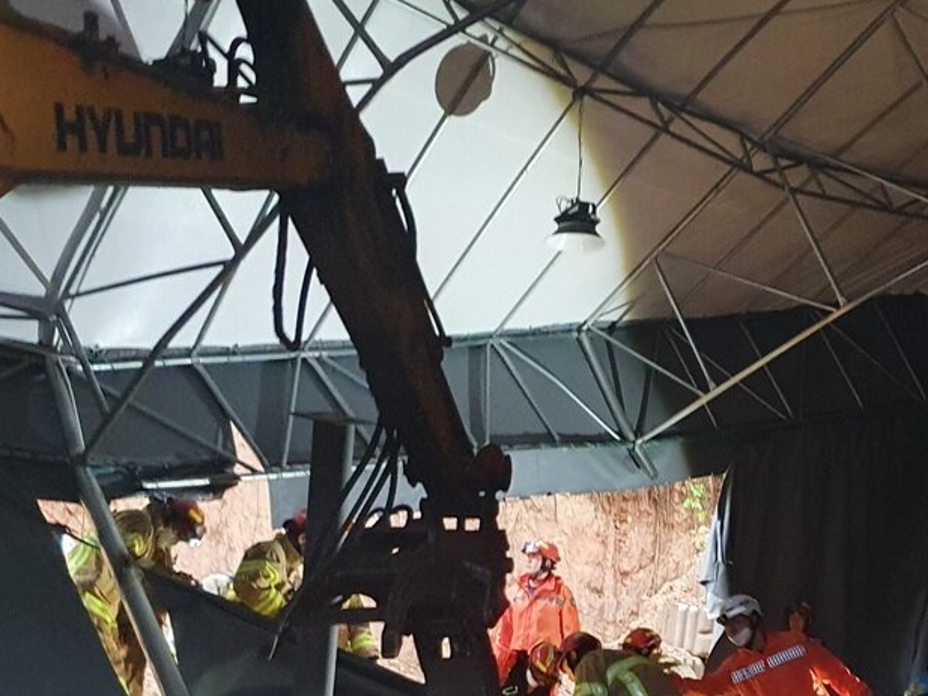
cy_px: 663
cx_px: 575
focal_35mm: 59
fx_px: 1582
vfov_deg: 23.9
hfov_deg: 32.6
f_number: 1.5
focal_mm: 4.32
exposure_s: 1/40
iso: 500
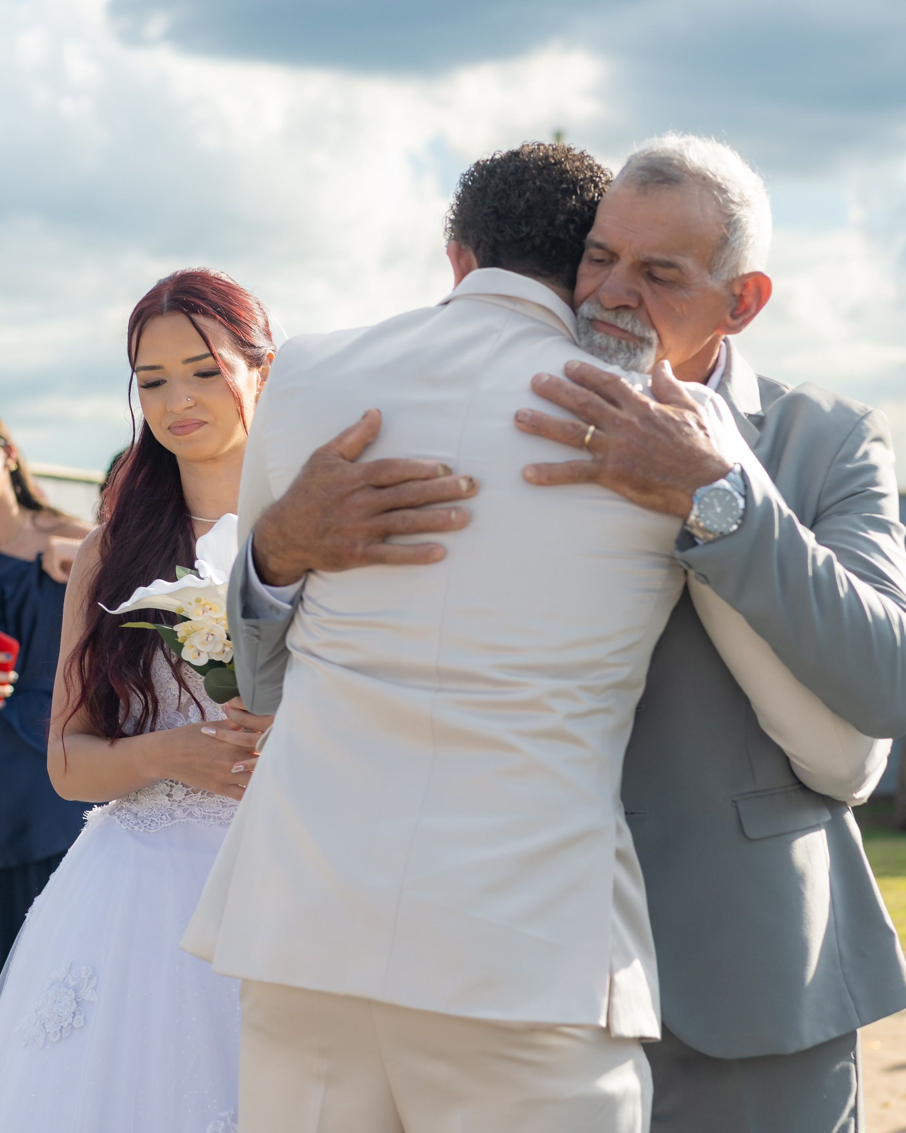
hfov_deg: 16.2
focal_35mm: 95
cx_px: 452
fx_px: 3185
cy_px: 594
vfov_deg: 20.2
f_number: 2.8
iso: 125
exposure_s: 1/1250
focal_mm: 56
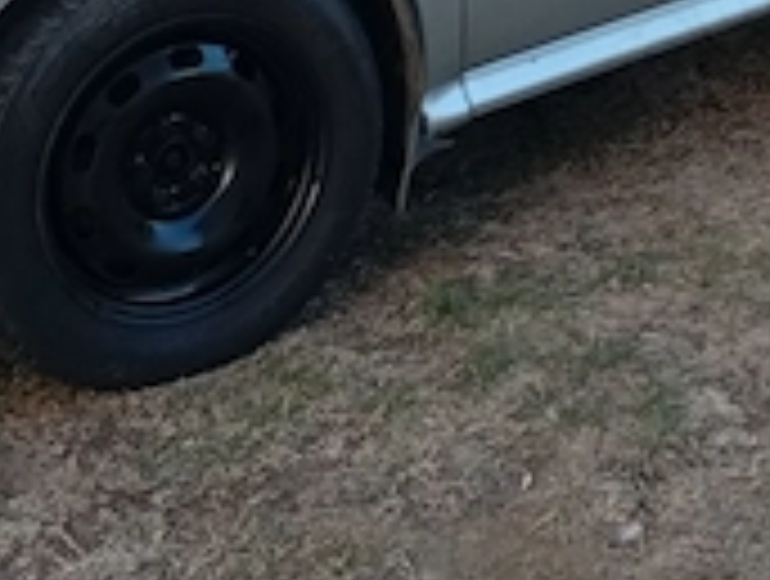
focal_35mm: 91
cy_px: -63
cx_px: 585
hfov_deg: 21.3
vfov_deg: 15.8
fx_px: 2028
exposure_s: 1/50
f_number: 1.8
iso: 97
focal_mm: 3.96
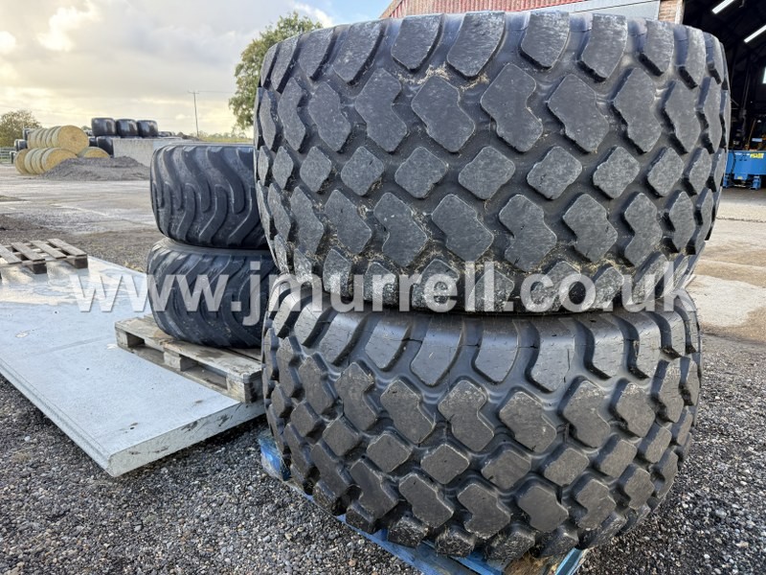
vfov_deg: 56.8
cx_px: 383
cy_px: 288
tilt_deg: -14.8
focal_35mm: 24
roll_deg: -1.7
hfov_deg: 71.6
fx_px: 531
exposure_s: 1/322
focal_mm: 6.76
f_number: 1.78
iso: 100
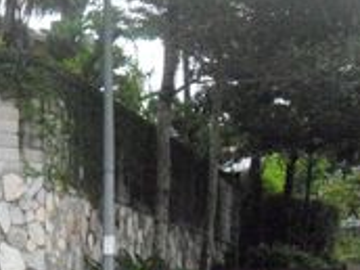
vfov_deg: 12.5
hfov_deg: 15.3
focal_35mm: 118
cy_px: 176
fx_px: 1227
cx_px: -189
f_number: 8
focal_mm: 7.9
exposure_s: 1/160
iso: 1600
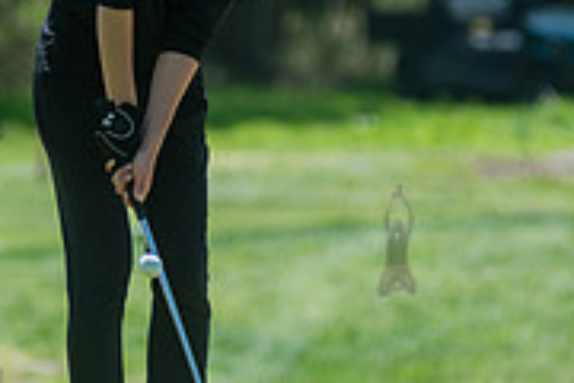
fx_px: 9518
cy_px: 85
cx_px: -16
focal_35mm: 597
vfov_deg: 2.3
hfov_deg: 3.5
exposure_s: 1/640
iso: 100
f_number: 3.5
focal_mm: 185
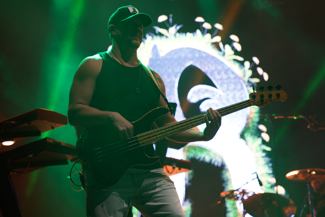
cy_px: 108
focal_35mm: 105
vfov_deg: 13.0
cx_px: 162
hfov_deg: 19.5
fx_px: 948
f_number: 4
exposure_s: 1/160
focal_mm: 105
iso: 400
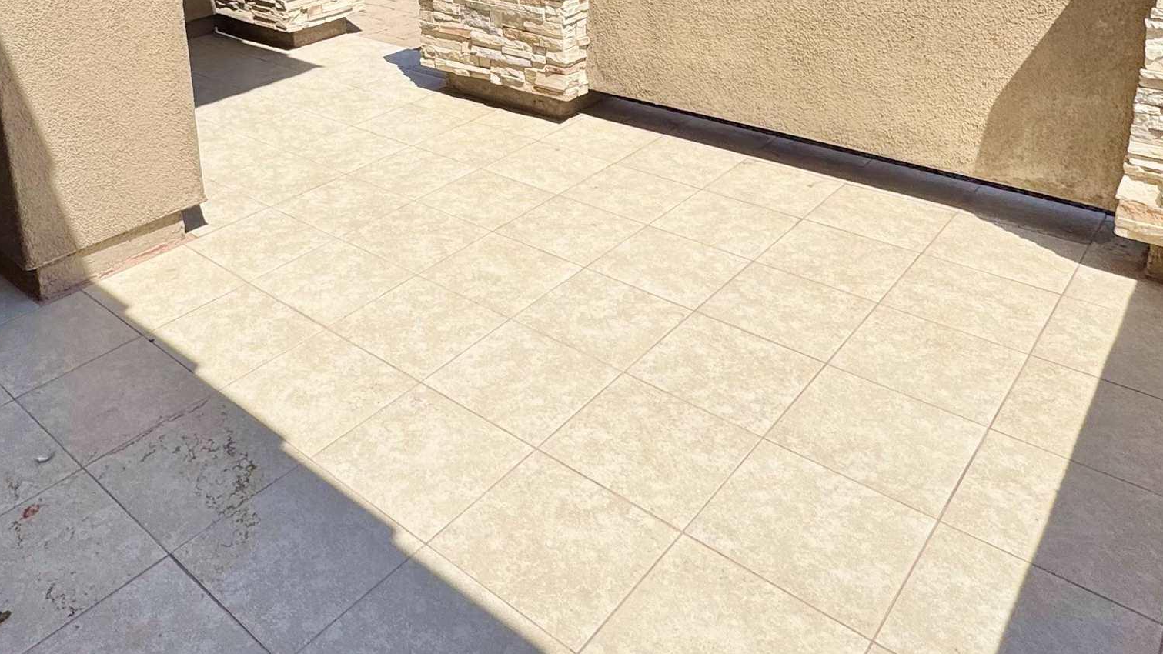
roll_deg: +2.2
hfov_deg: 61.4
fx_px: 956
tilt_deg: -15.0
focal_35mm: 31
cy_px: 22
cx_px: 409
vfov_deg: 34.8
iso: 40
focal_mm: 2.22
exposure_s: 1/3390
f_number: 2.2
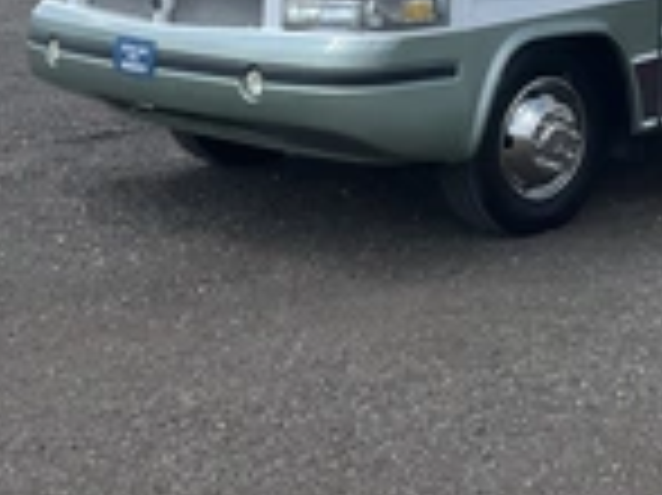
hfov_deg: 23.6
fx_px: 1510
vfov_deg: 17.6
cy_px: -135
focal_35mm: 79
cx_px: 680
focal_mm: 3
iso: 25
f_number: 1.8
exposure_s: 1/1786
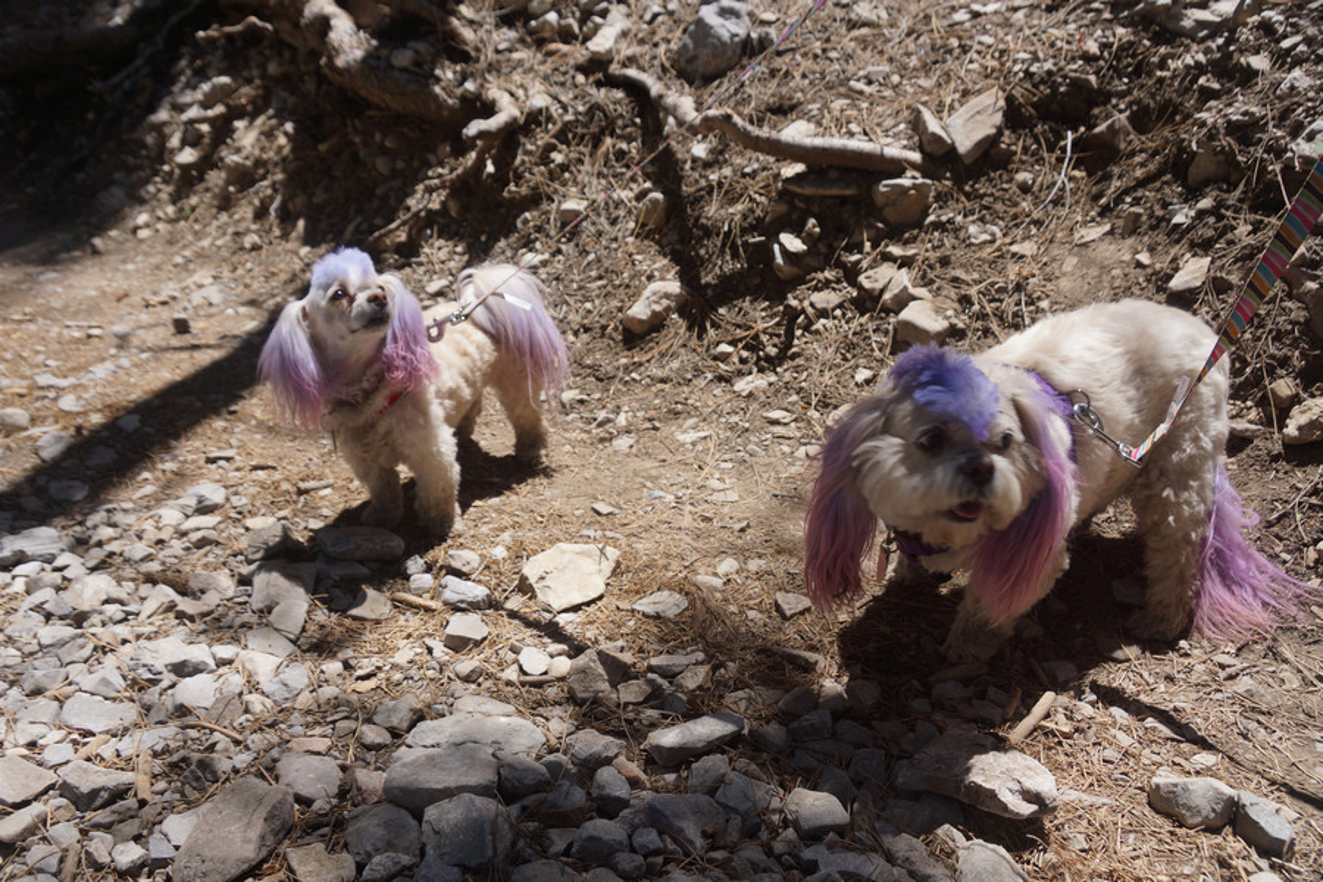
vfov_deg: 47.9
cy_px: 441
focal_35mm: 27
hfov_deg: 67.4
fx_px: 992
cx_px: 662
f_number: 5.6
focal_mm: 18
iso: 100
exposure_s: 1/125
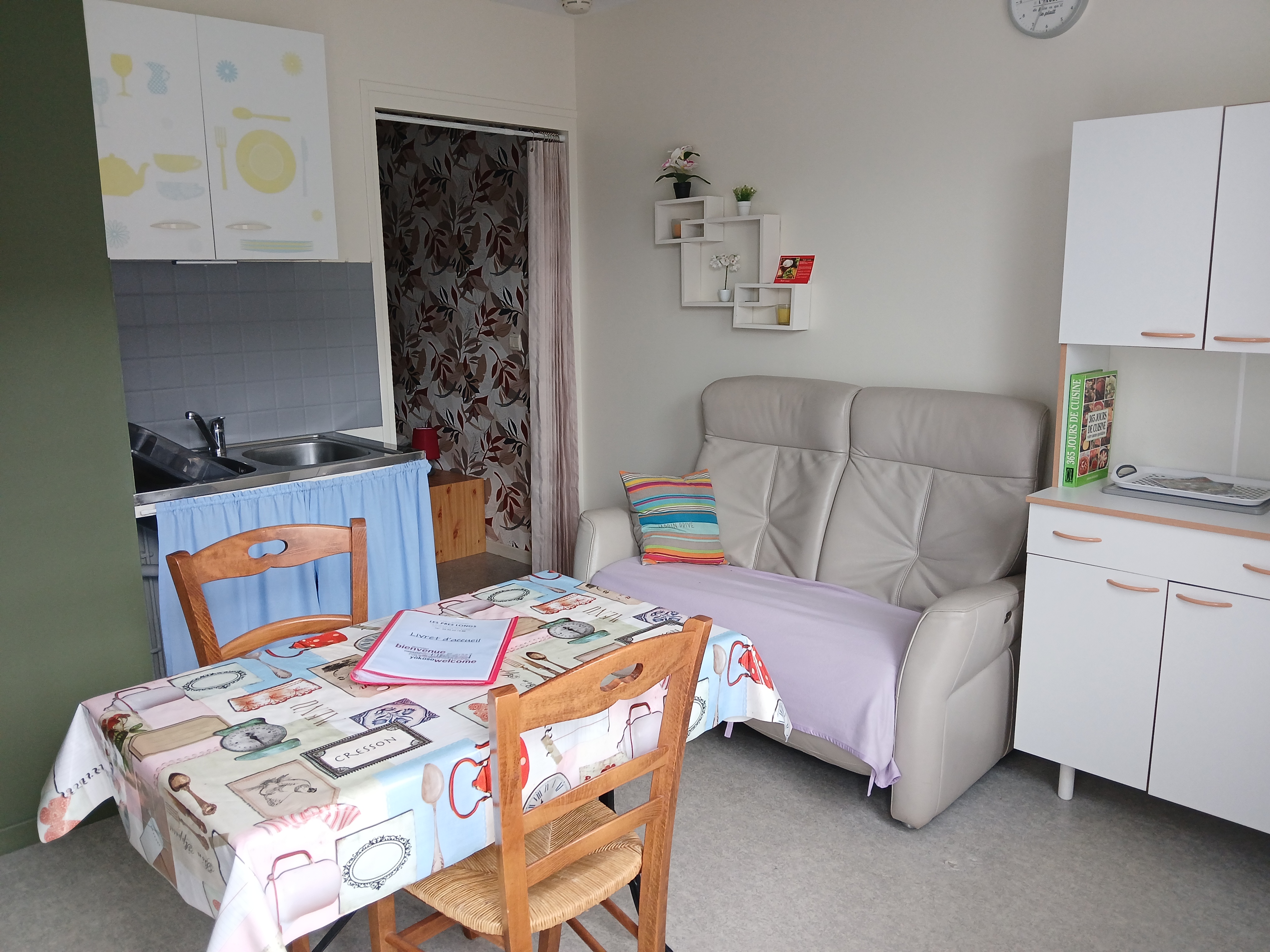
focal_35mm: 26
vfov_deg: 53.1
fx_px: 954
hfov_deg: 67.3
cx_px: 635
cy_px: 476
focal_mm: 3.98
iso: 100
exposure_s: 1/50
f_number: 1.8
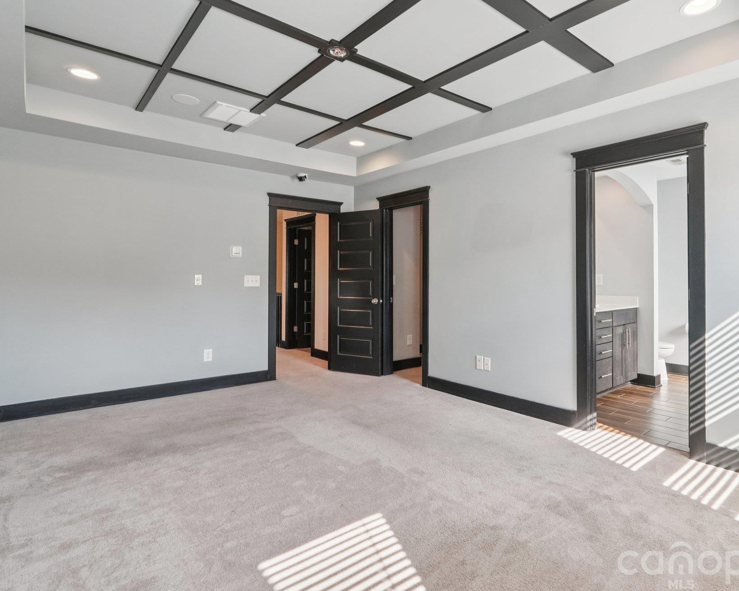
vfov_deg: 67.3
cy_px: 288
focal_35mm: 20
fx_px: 444
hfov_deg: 79.0
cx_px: 426
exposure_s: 1/15
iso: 400
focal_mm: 11.5
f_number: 8
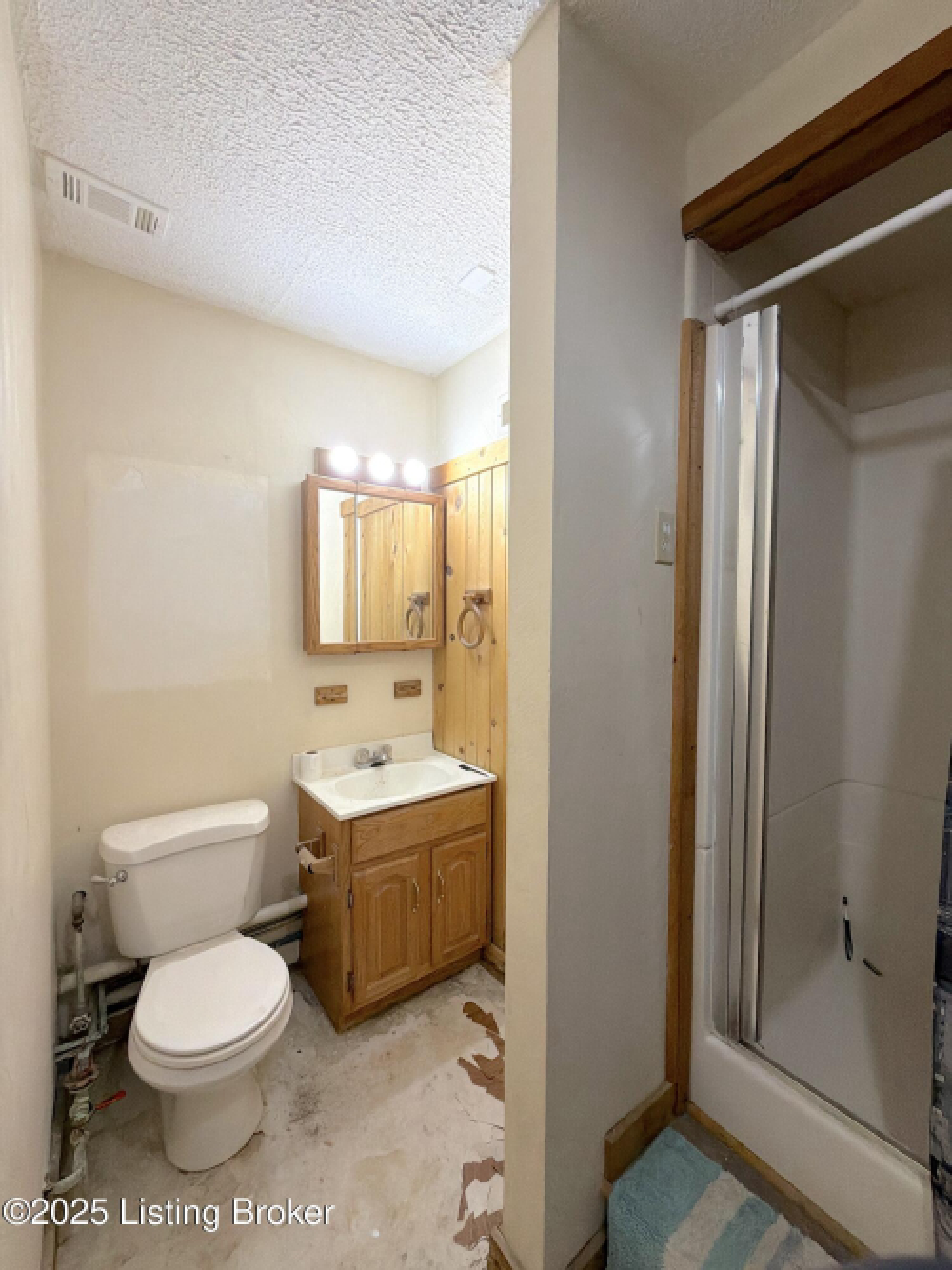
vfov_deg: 102.1
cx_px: 476
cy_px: 635
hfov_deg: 85.7
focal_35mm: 14
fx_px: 514
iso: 200
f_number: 2.2
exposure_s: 1/120
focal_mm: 2.22
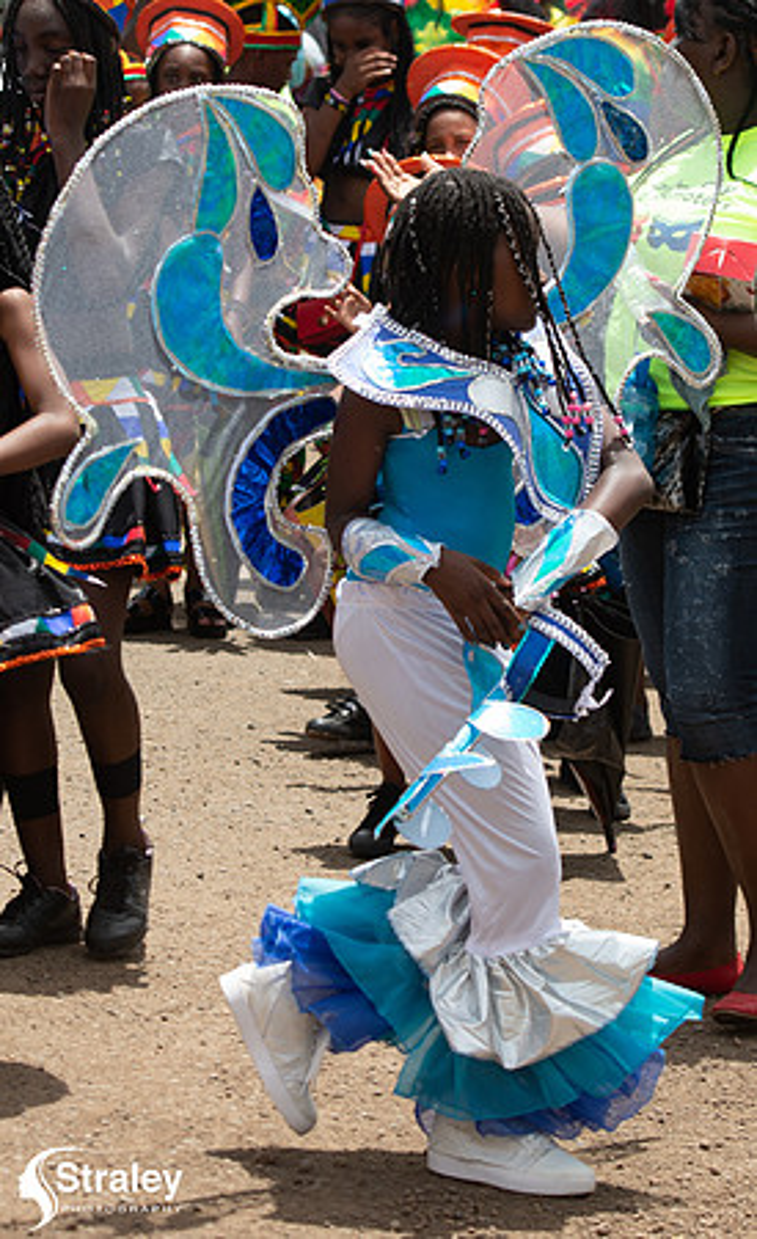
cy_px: 554
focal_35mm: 146
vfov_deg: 14.4
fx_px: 4886
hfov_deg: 8.9
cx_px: 439
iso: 100
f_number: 5.6
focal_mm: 70
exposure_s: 1/500
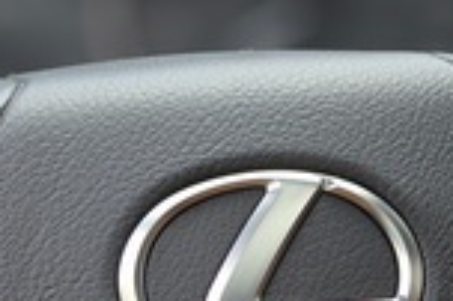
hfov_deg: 6.3
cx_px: 262
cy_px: 291
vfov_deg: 4.2
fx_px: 4148
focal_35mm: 330
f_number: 2.9
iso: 64
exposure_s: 1/120
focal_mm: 18.6
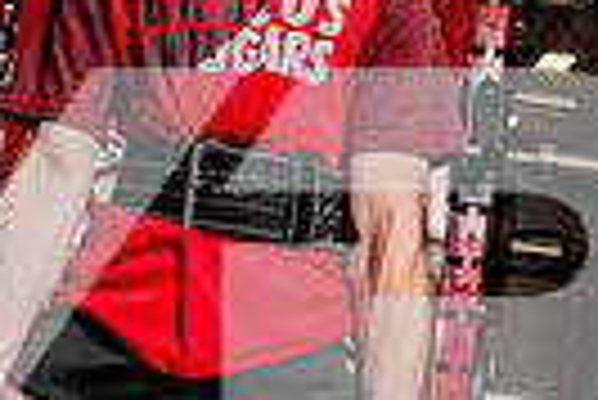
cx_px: 135
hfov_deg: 23.1
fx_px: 1447
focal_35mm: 87
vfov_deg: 15.7
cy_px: 308
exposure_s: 1/250
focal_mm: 20
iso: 100
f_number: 4
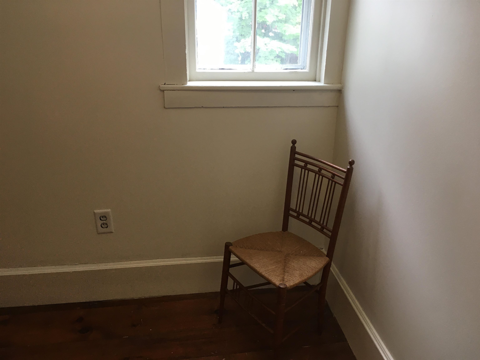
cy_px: 180
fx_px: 402
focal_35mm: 29
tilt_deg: -21.9
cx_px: 240
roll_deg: -2.1
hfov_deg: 61.7
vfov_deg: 48.2
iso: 32
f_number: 2.2
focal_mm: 4.15
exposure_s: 1/30
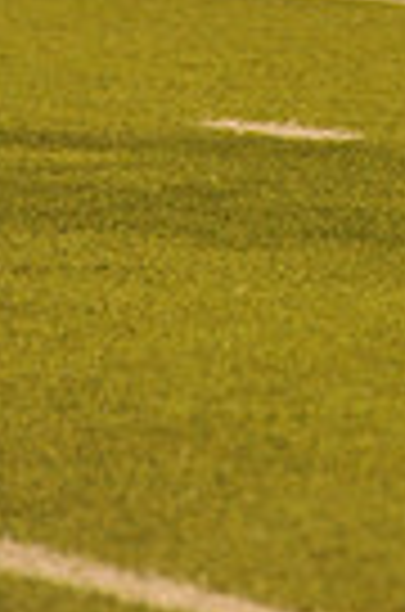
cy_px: -657
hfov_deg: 1.6
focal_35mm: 856
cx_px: 756
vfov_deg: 2.4
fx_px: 14518
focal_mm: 200
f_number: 5.6
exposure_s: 1/160
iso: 3200
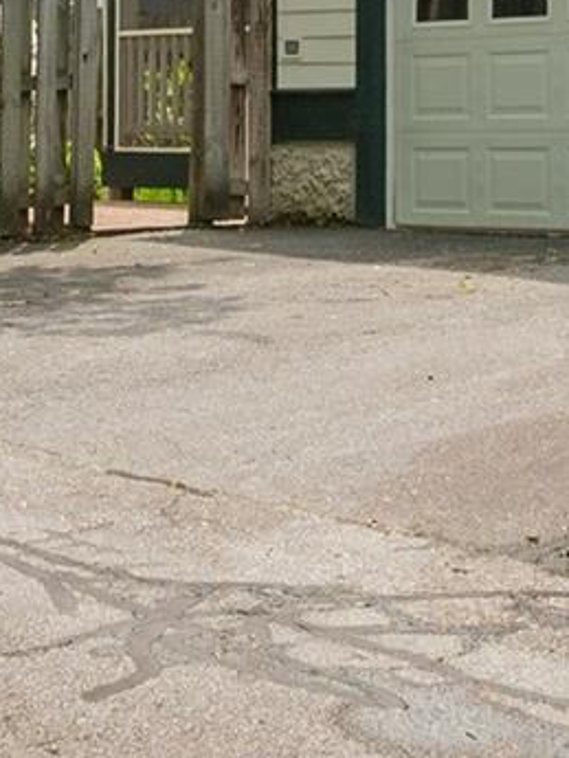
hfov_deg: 15.1
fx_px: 2125
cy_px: -294
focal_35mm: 97
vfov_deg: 18.5
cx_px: 97
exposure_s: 1/1000
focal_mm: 17
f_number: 7.1
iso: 320
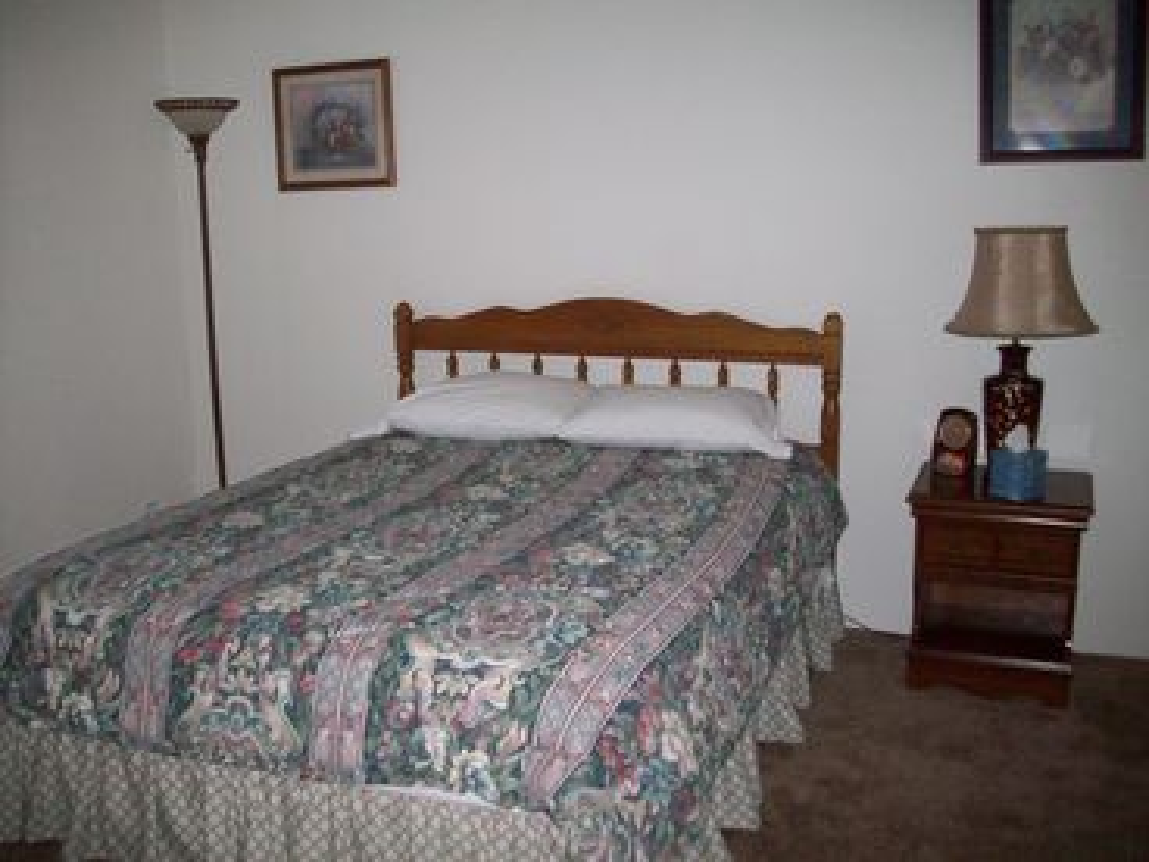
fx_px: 1228
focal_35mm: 37
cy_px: 431
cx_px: 574
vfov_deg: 38.7
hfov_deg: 50.1
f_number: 2.8
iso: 160
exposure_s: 1/45
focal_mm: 6.2
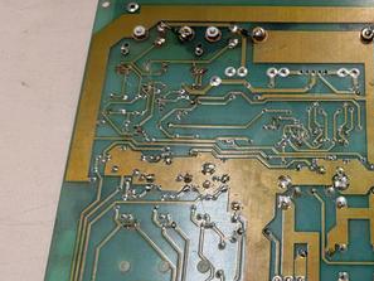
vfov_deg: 33.6
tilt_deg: -68.0
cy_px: 150
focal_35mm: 43
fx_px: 465
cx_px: 315
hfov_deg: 41.3
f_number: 1.78
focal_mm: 6.76
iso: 125
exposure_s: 1/120
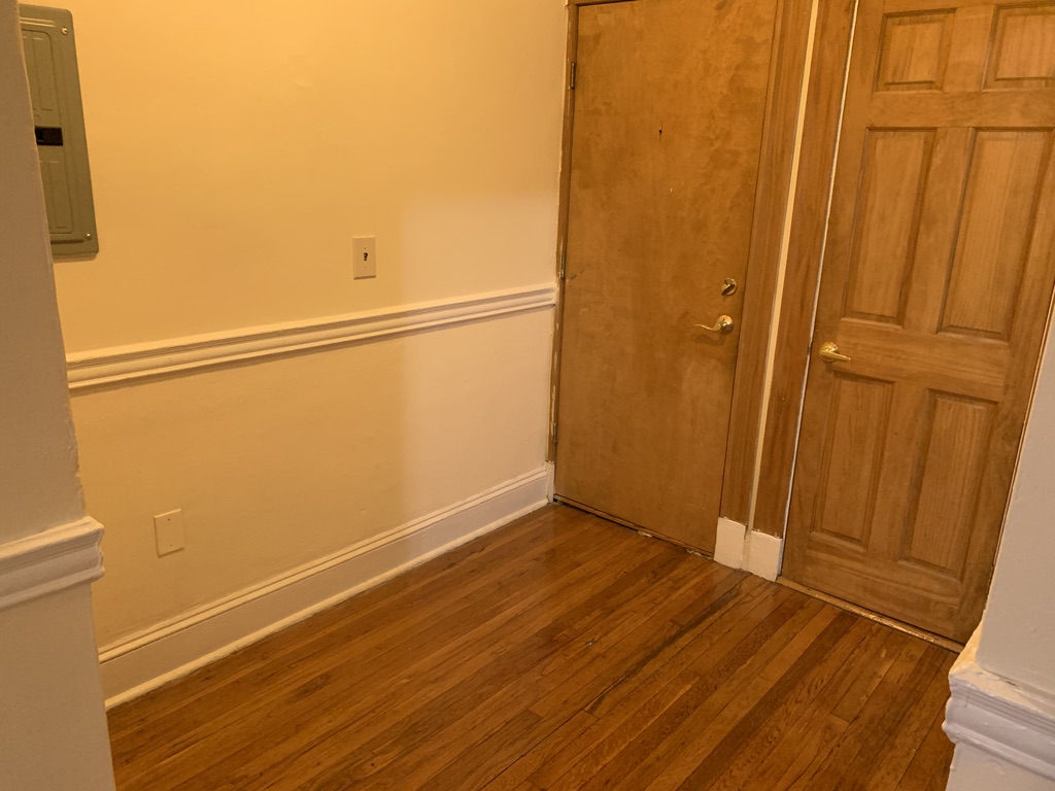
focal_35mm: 26
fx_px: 792
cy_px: 396
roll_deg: -1.7
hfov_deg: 67.3
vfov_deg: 53.1
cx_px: 528
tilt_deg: -16.0
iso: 400
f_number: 1.8
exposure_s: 1/60
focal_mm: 4.25
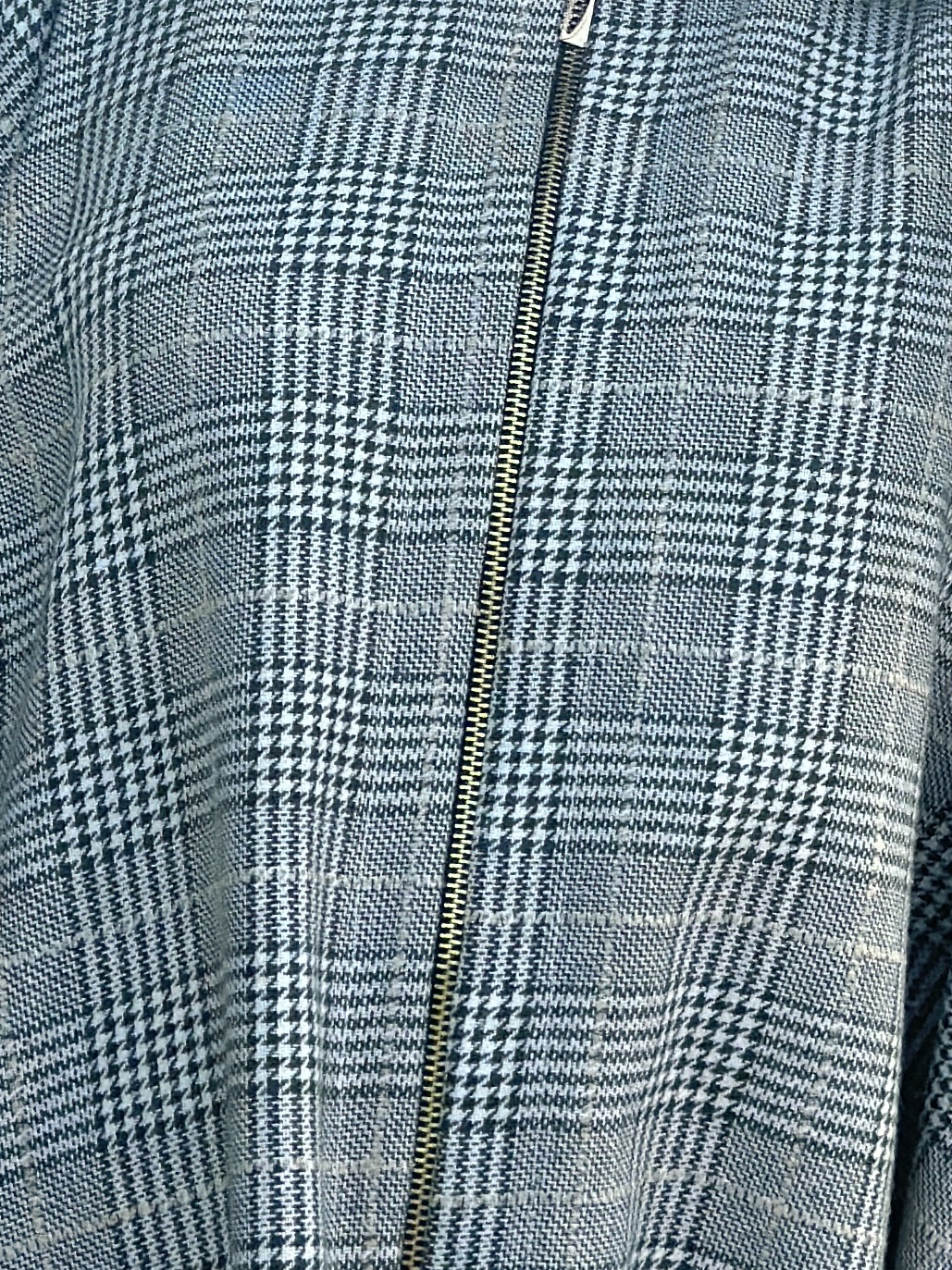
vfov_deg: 13.4
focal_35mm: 141
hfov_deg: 10.5
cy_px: -425
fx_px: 5173
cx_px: 682
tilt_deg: +5.3
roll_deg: -12.7
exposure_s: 1/1041
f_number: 1.78
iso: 80
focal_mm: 6.86
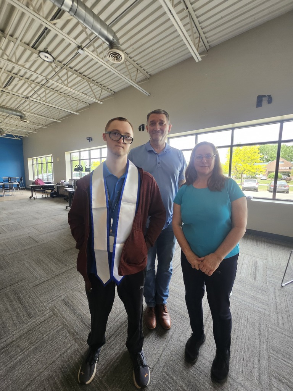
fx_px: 147
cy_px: 196
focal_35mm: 13
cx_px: 146
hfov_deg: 89.9
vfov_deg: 106.2
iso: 80
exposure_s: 1/60
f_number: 2.2
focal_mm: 1.74
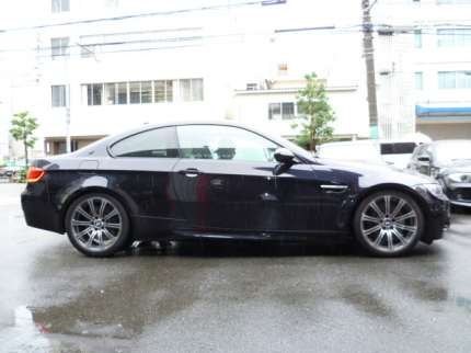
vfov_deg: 46.8
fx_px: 408
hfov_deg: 60.0
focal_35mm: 30
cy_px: 176
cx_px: 236
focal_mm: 5.4
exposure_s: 1/160
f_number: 2.9
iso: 100
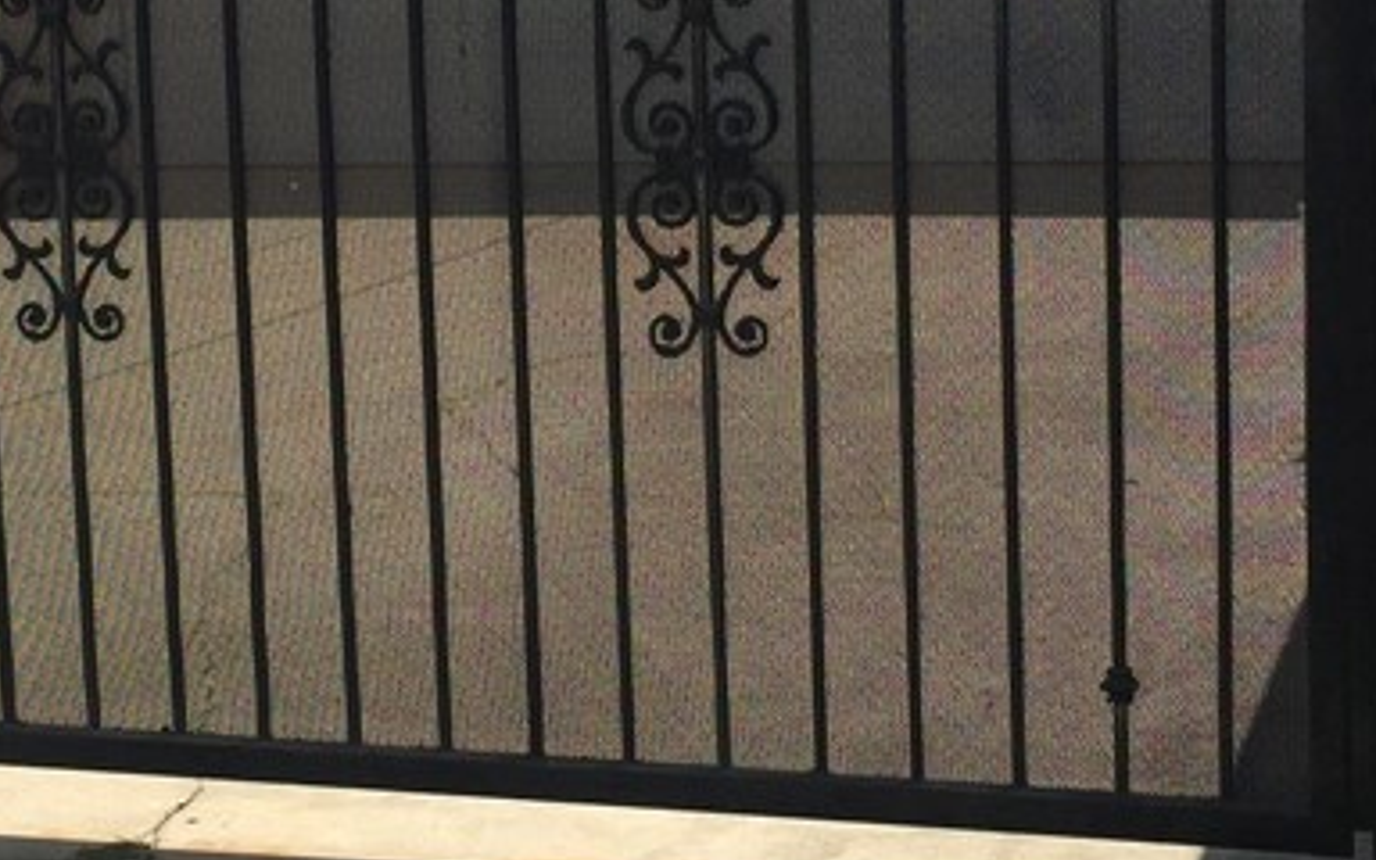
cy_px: 161
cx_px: 480
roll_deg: +3.4
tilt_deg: -6.3
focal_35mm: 82
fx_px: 3075
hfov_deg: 25.1
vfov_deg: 15.8
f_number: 2.2
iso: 32
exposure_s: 1/1980
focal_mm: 4.15
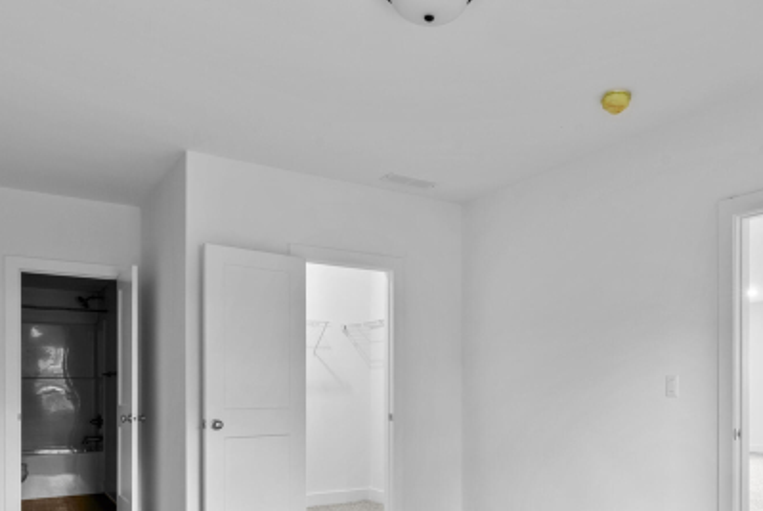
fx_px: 637
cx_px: 462
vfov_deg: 42.1
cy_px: 394
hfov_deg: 61.3
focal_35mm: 30
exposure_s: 1
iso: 400
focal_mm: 16
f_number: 11
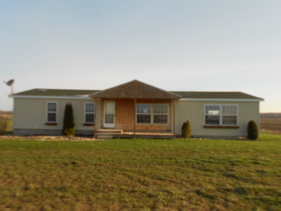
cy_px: 106
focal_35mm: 26
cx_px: 140
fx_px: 211
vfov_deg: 53.1
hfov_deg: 67.3
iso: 80
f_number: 3.2
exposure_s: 1/640
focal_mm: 4.6
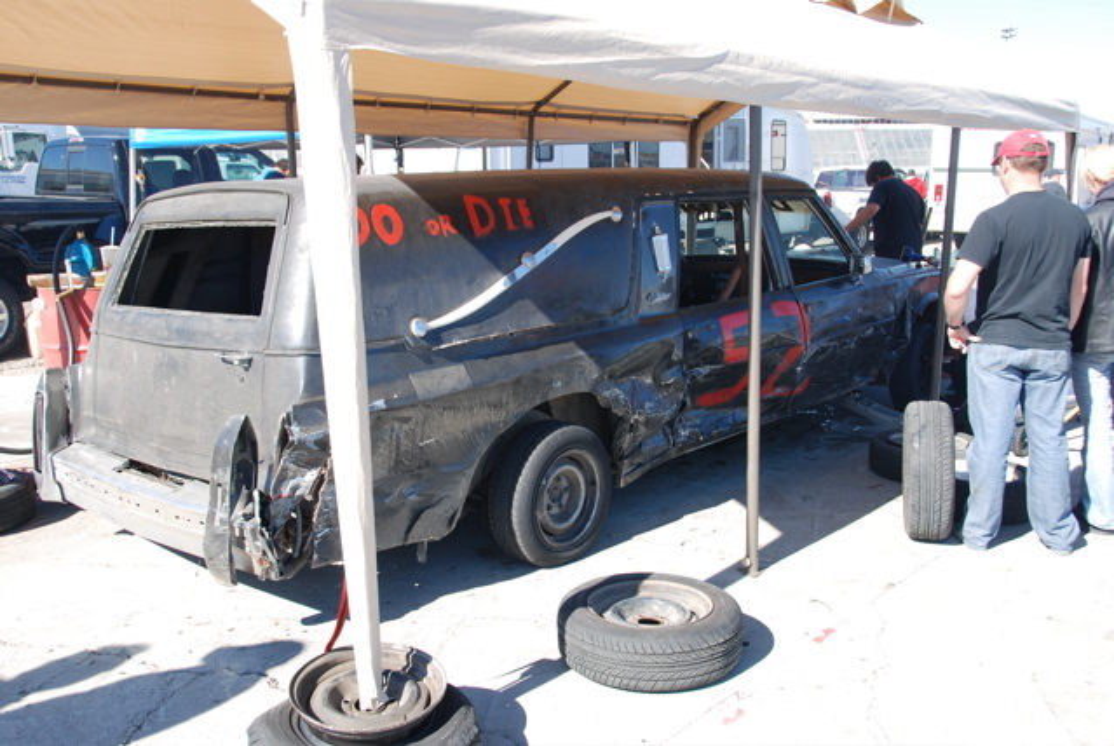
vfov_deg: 40.1
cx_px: 557
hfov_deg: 57.2
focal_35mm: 33
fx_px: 1023
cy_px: 373
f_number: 6.3
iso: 100
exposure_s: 1/160
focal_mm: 22
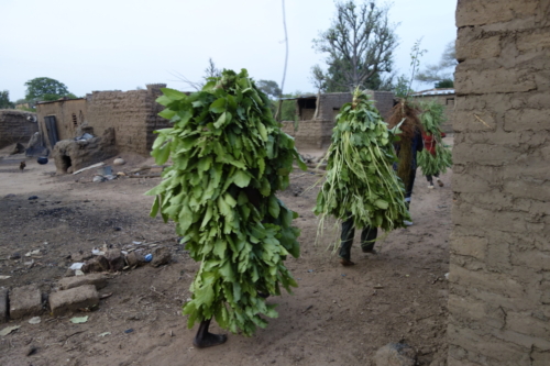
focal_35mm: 28
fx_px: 428
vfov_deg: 46.4
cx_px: 275
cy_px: 183
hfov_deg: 65.5
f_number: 1.8
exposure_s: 1/125
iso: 320
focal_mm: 10.4
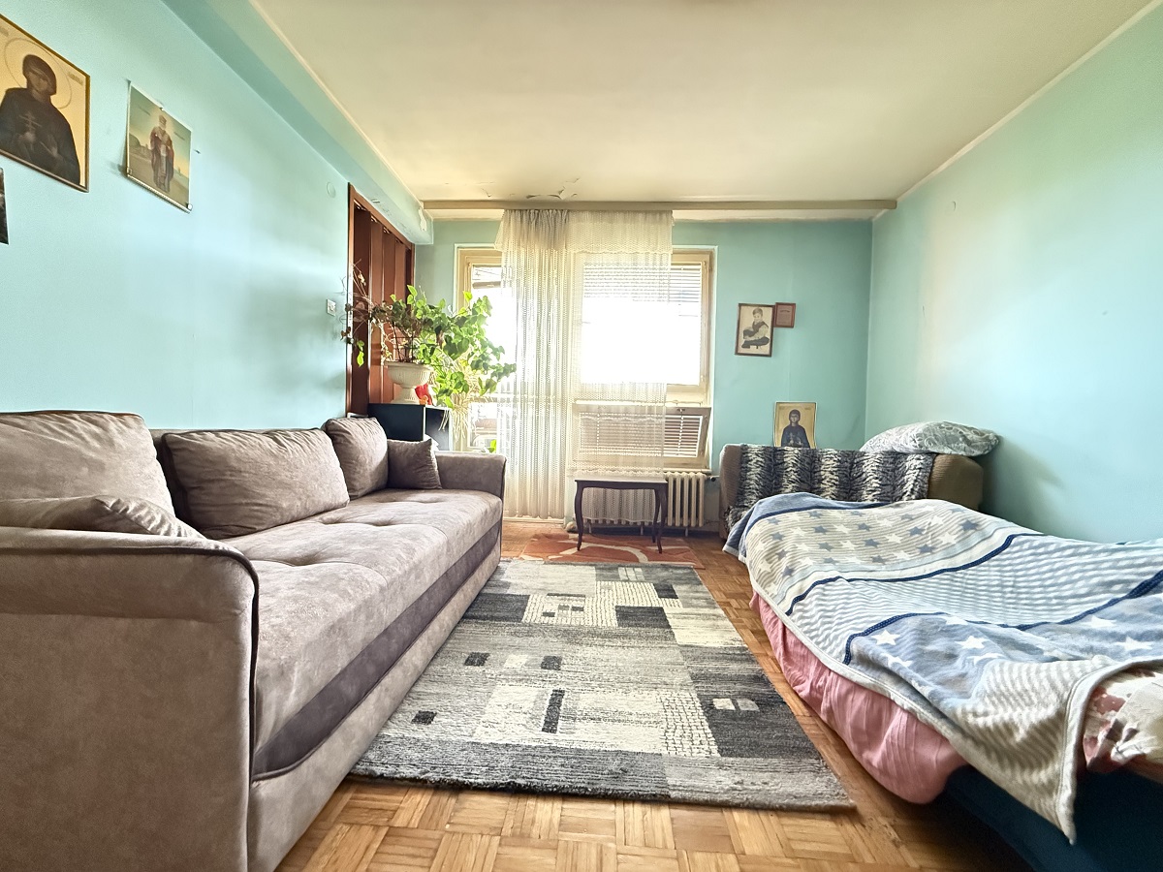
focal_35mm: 14
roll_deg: -1.5
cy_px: 436
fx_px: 470
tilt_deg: -0.7
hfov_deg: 102.1
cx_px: 582
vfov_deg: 85.7
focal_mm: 2.22
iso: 1250
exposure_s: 1/47
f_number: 2.2
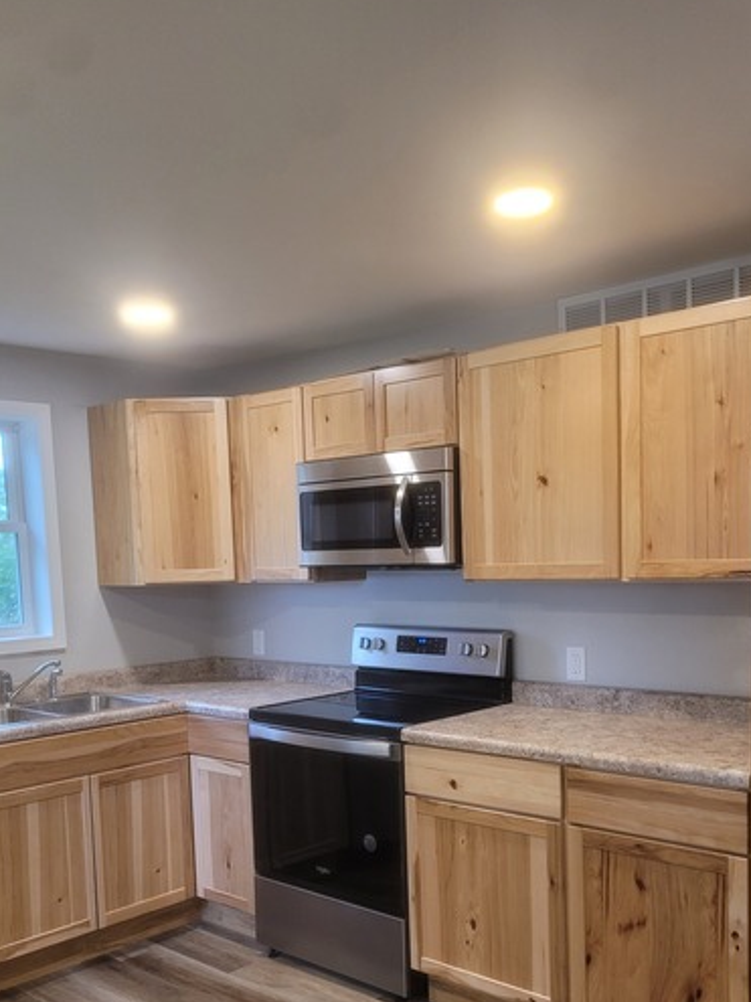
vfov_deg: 51.9
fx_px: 1013
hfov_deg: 40.7
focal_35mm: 35
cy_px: 645
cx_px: 393
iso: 320
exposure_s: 1/120
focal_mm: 5.4
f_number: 1.8
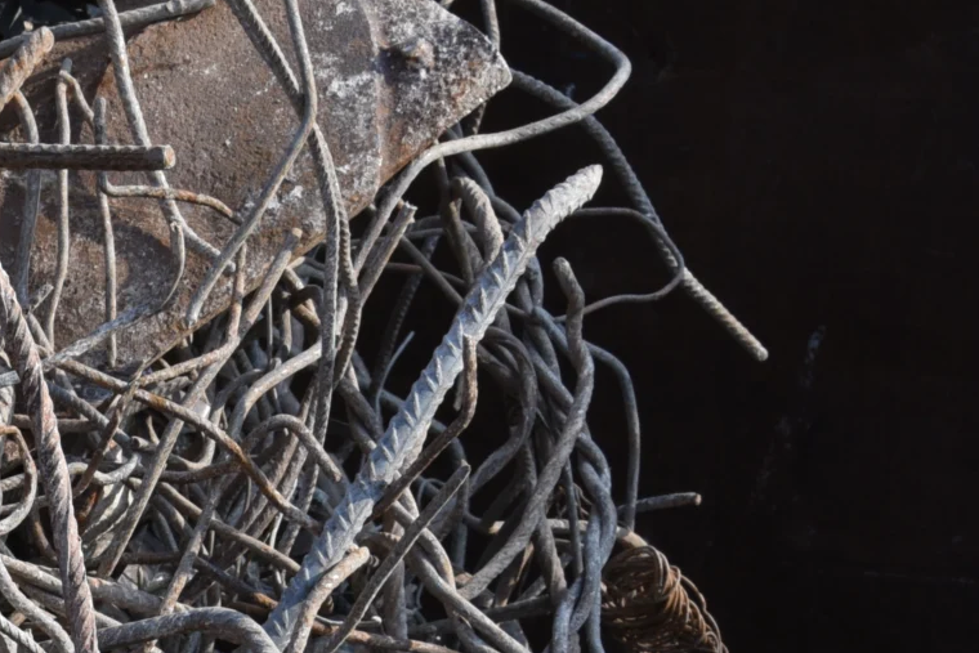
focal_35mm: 155
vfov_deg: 8.6
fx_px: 4216
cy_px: 1090
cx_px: -480
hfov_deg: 12.6
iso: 400
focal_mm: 46
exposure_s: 1/160
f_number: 14
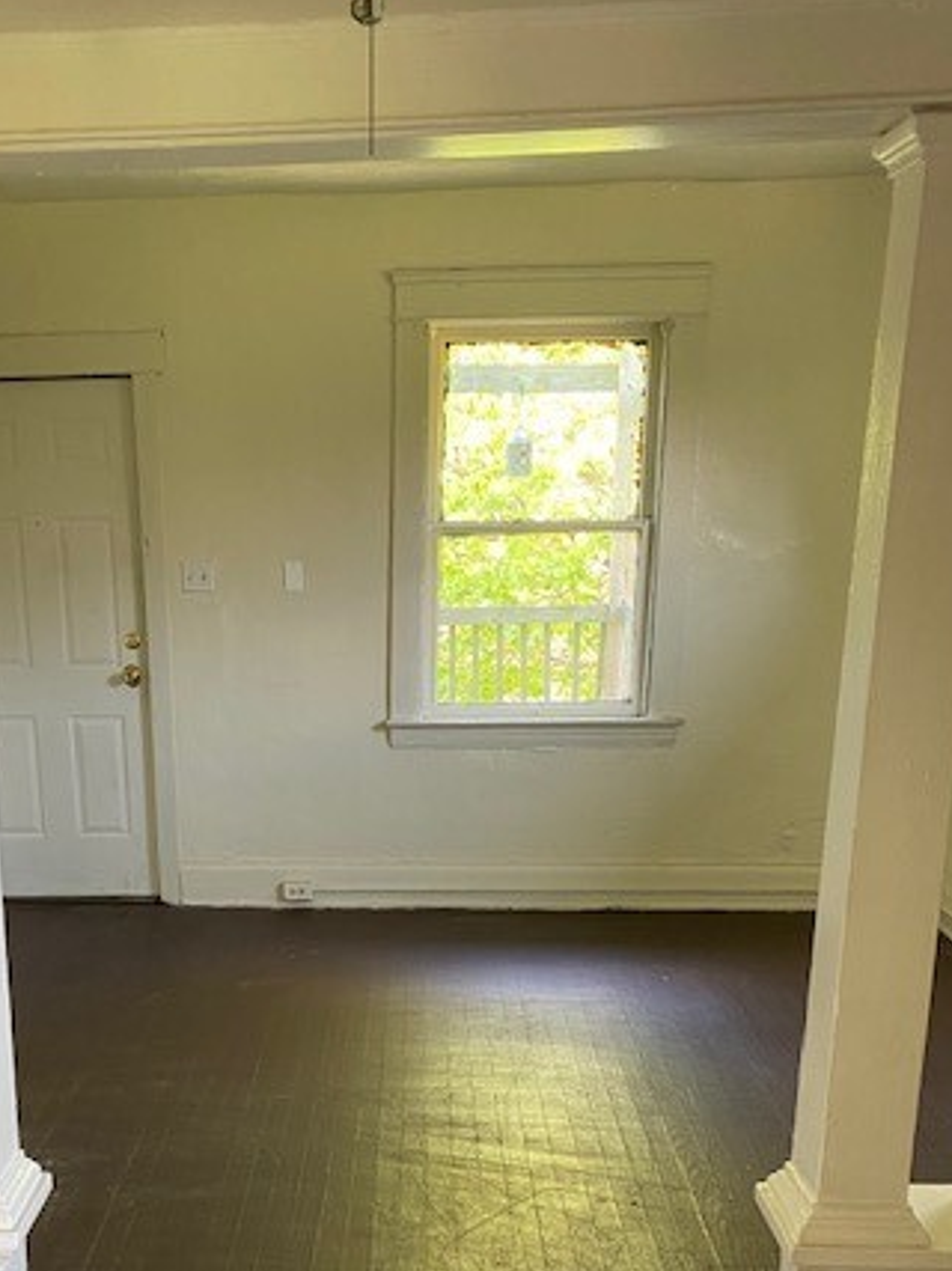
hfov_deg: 36.4
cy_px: 914
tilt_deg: -14.8
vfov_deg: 46.6
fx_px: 1431
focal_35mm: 39
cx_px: 318
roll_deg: -0.2
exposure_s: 1/73
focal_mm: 4.25
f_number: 1.8
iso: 125
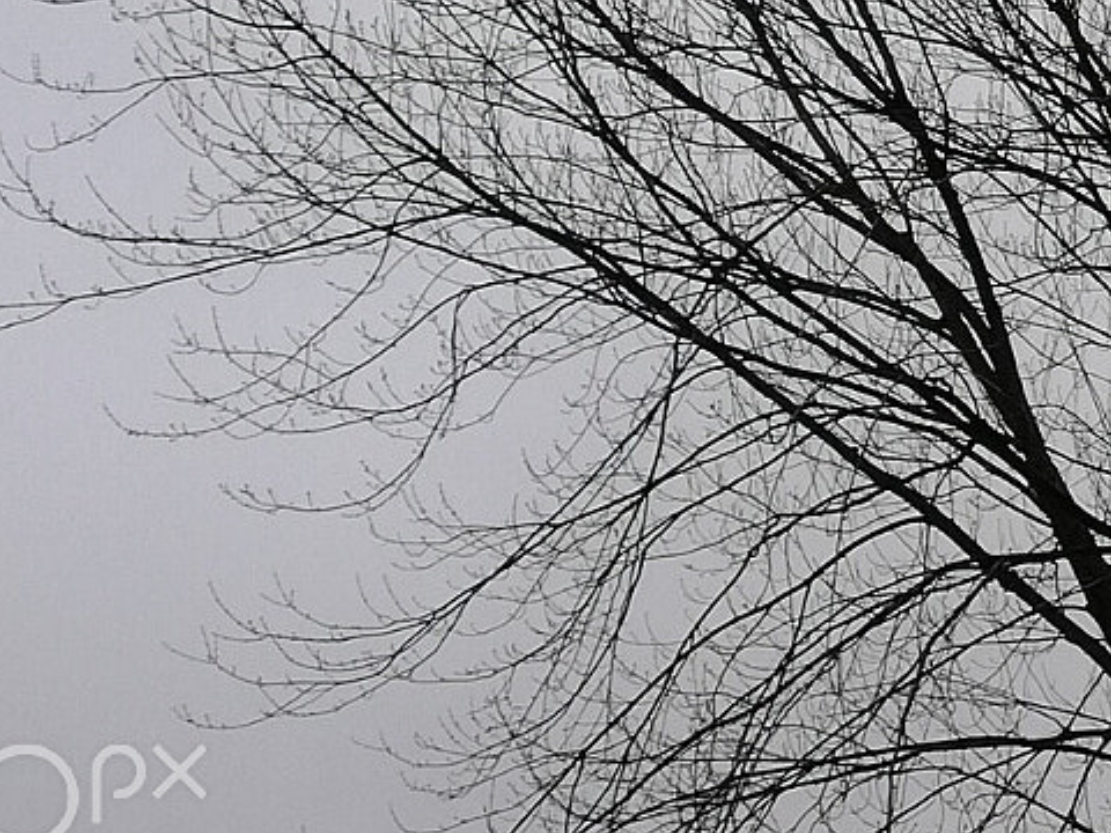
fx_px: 2889
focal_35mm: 90
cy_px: -287
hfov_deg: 19.8
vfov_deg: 15.5
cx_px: 1484
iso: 50
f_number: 4
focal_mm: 3.81
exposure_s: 1/740
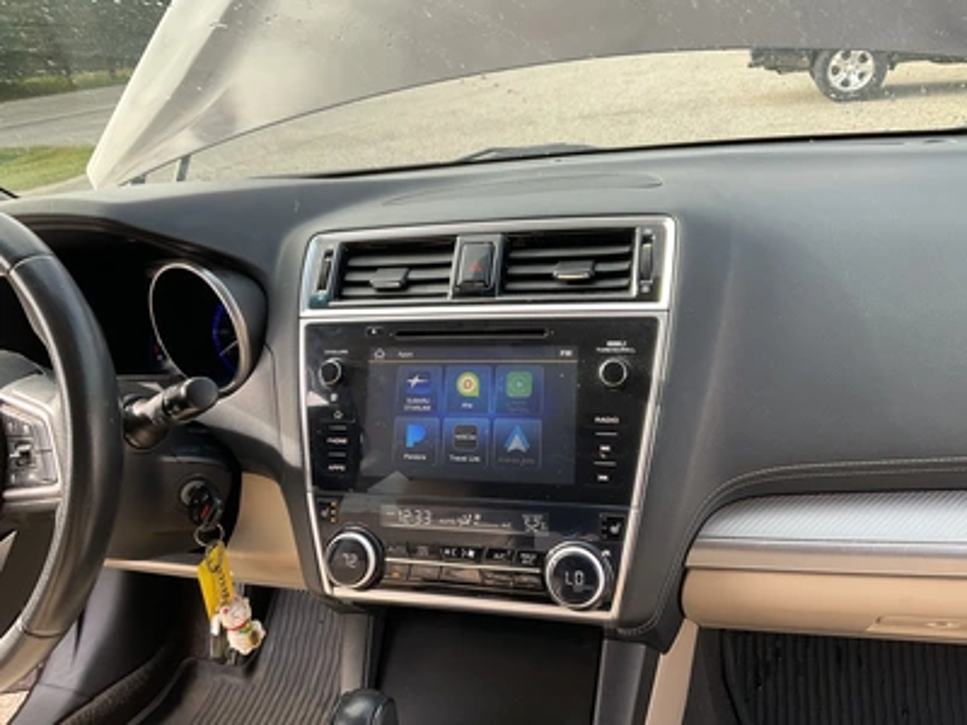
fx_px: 810
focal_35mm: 29
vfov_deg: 48.2
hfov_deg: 61.7
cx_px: 484
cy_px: 362
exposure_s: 1/122
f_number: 1.8
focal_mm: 3
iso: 25
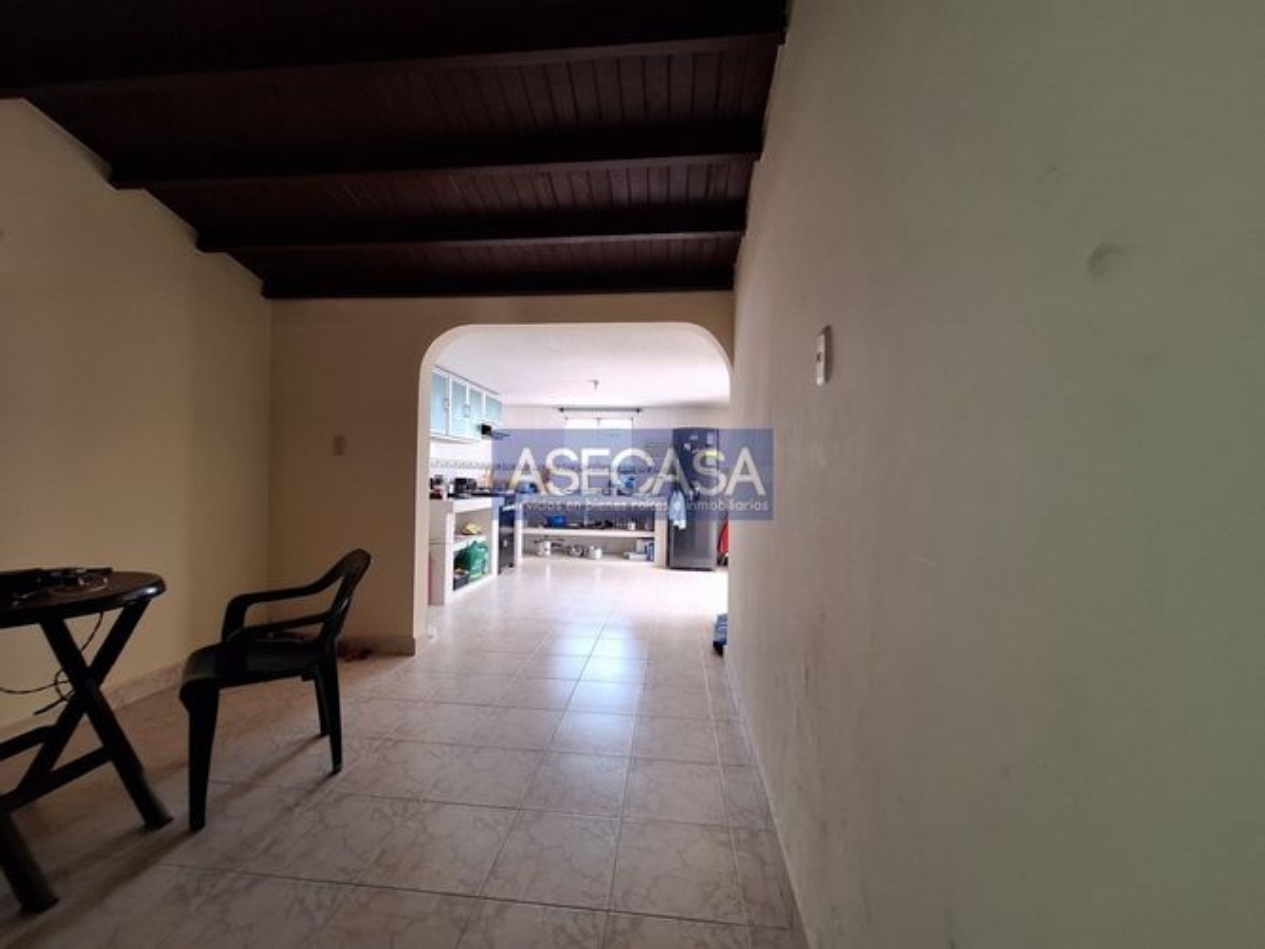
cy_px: 474
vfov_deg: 89.9
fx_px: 475
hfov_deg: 106.2
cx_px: 632
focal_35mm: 13
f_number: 2.2
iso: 64
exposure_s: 1/40
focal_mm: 1.74
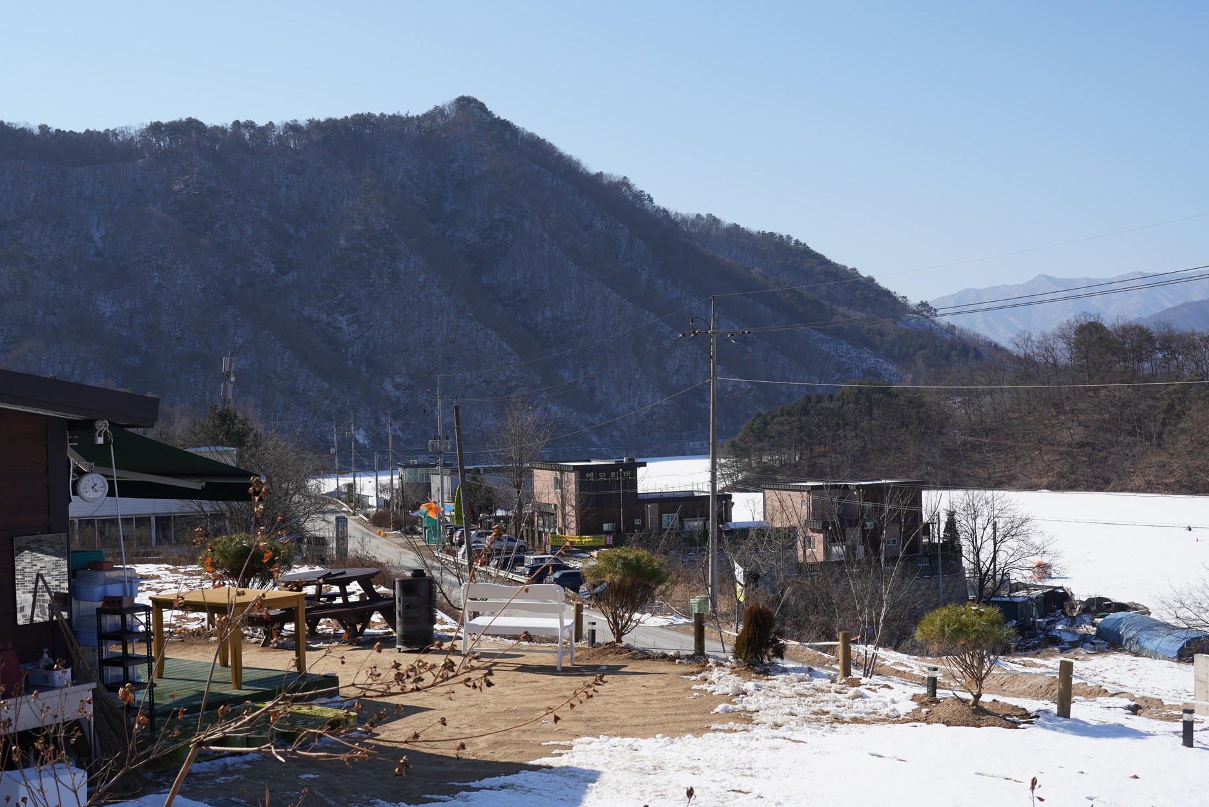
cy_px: 425
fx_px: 1579
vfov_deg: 28.7
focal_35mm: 47
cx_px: 619
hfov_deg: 41.9
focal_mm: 44
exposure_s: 1/100
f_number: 14
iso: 100
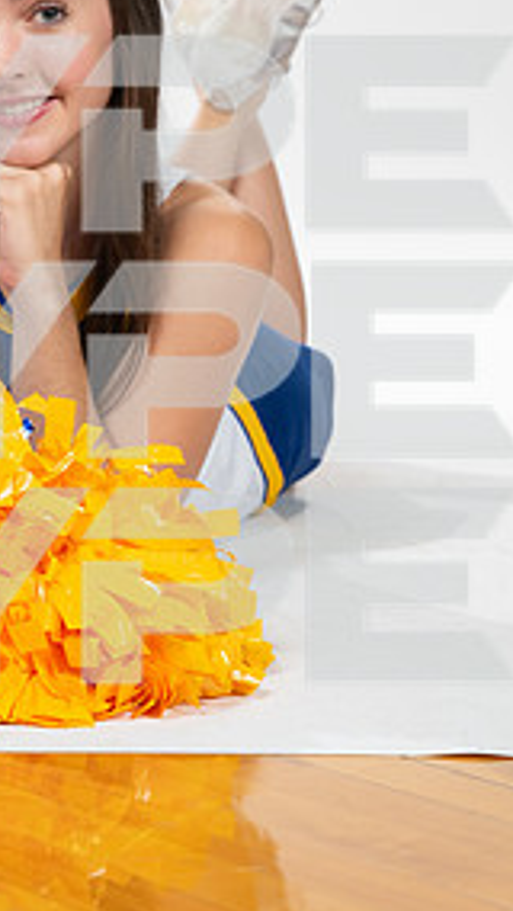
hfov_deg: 10.4
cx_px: 51
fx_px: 2802
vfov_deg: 18.4
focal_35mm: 116
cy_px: 362
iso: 800
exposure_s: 1/320
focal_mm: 70
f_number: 7.1
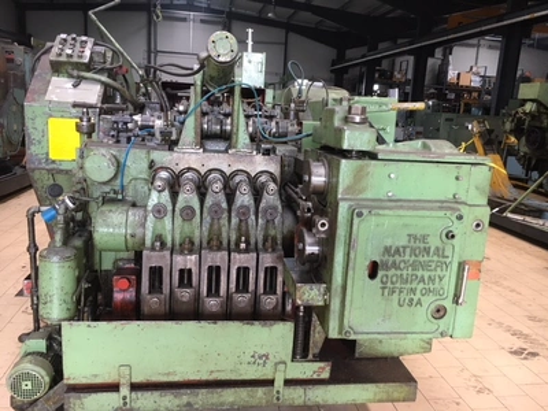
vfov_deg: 48.2
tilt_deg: -11.4
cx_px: 274
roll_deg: -3.1
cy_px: 206
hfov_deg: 61.7
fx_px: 459
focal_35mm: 29
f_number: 2.2
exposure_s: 1/33
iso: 64
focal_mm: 4.15
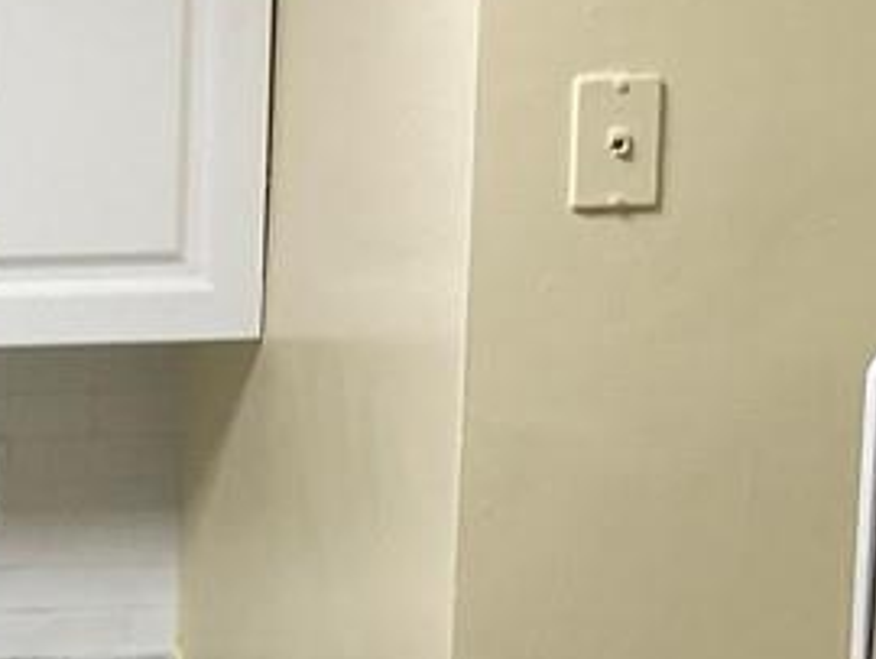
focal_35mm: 154
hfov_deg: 11.8
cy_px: 967
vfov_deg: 9.4
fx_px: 3901
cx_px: -720
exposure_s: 1/60
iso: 64
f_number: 1.8
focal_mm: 4.25
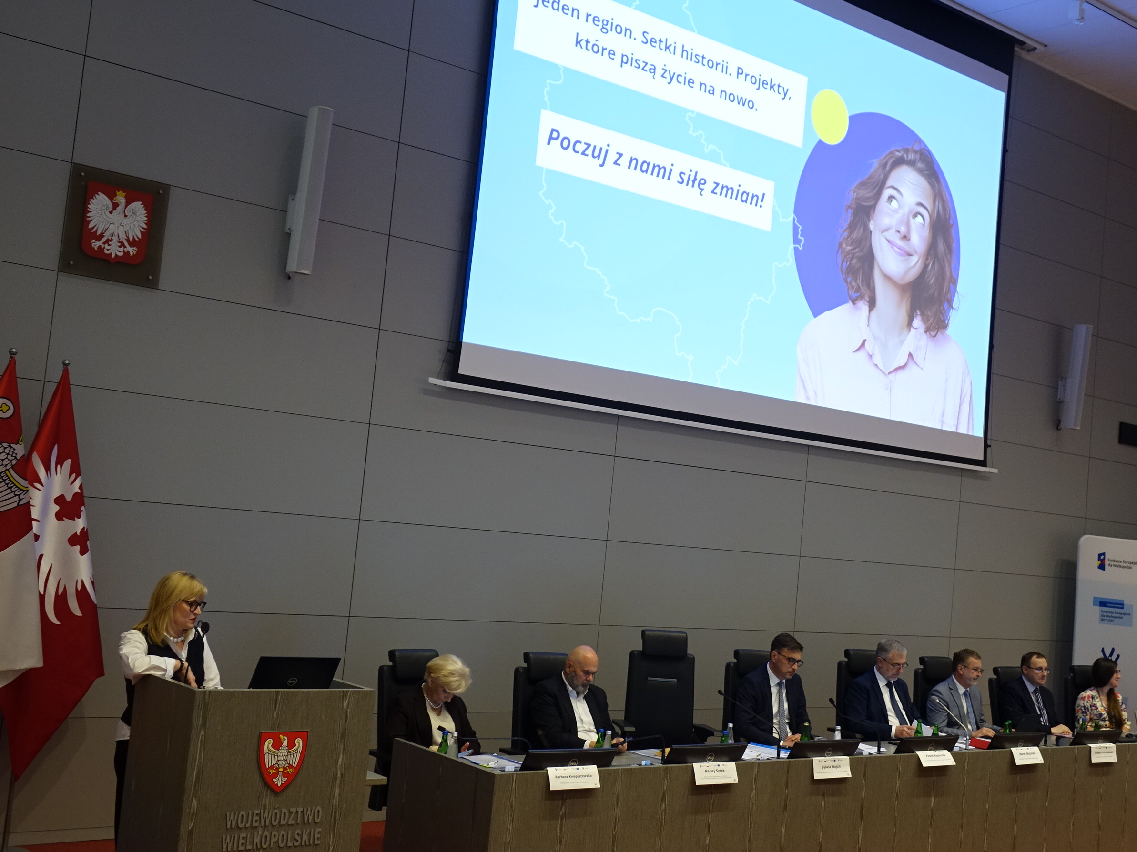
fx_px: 1412
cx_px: 594
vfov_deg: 33.6
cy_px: 421
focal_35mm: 43
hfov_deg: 43.8
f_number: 2.8
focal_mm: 14.24
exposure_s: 1/40
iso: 640
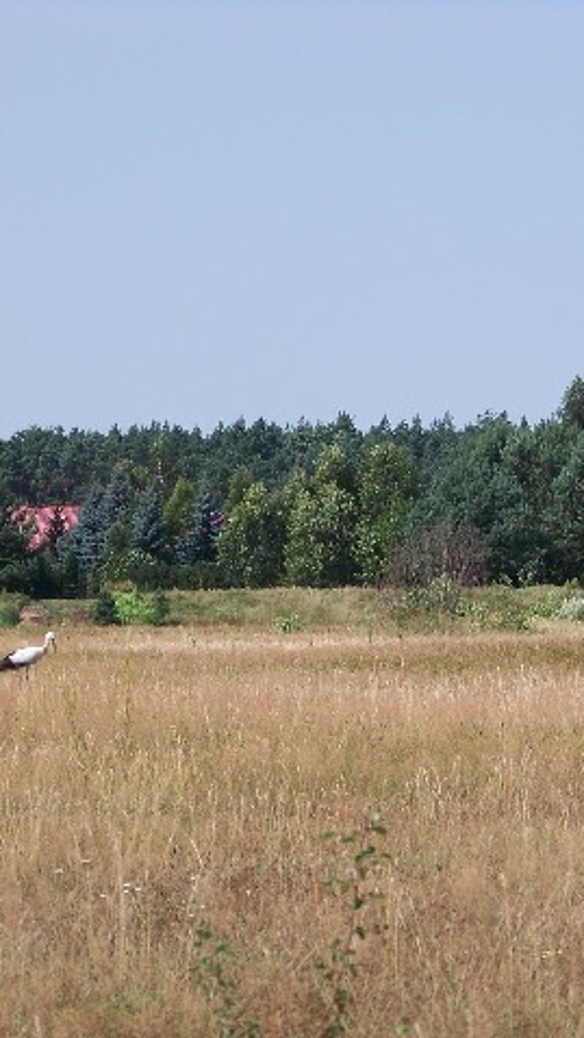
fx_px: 5944
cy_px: 519
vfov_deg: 10.0
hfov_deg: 5.6
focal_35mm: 216
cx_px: 541
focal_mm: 24
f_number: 3.2
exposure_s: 1/800
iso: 64
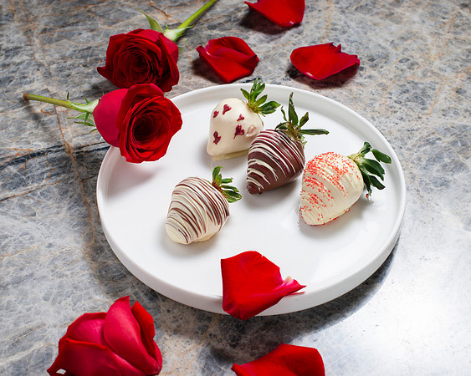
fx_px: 805
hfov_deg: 32.6
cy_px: 190
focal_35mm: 58
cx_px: 261
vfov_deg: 26.3
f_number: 9
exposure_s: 1/200
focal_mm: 50
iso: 200
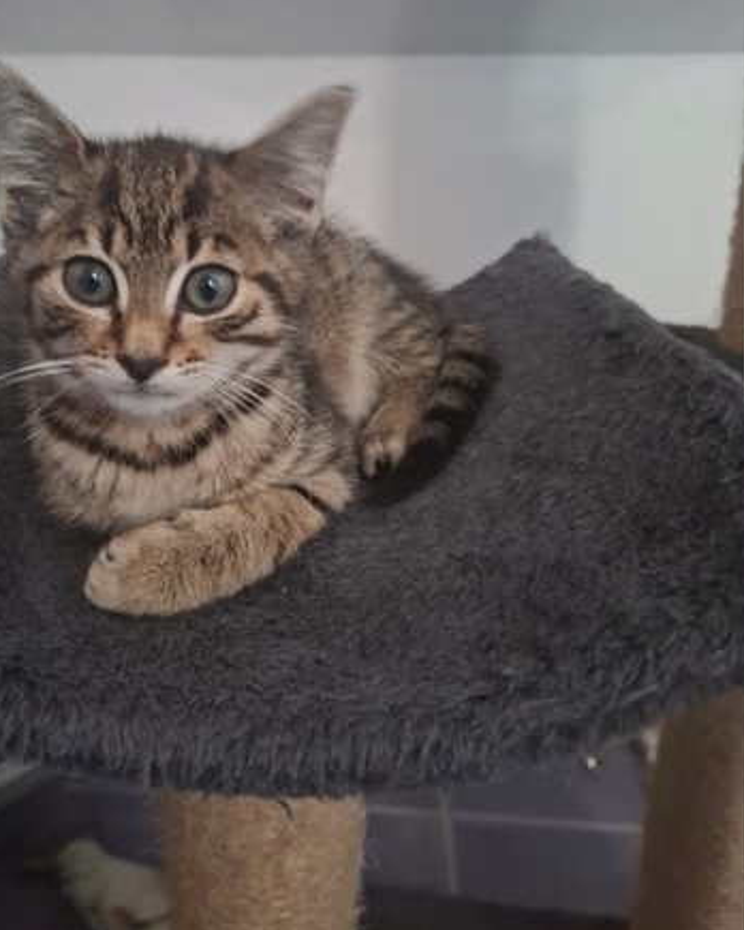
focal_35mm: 31
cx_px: 265
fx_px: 853
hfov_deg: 46.6
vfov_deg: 56.5
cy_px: 351
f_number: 1.8
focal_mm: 5.54
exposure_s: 1/20
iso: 1000
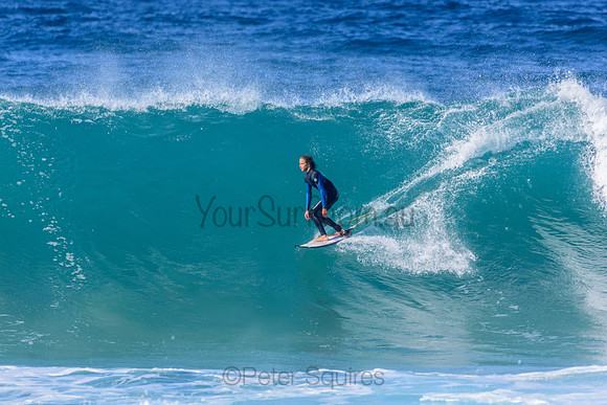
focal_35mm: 750
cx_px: 304
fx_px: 12648
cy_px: 202
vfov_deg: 1.8
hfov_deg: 2.7
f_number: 5.6
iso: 360
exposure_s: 1/2000
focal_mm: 500
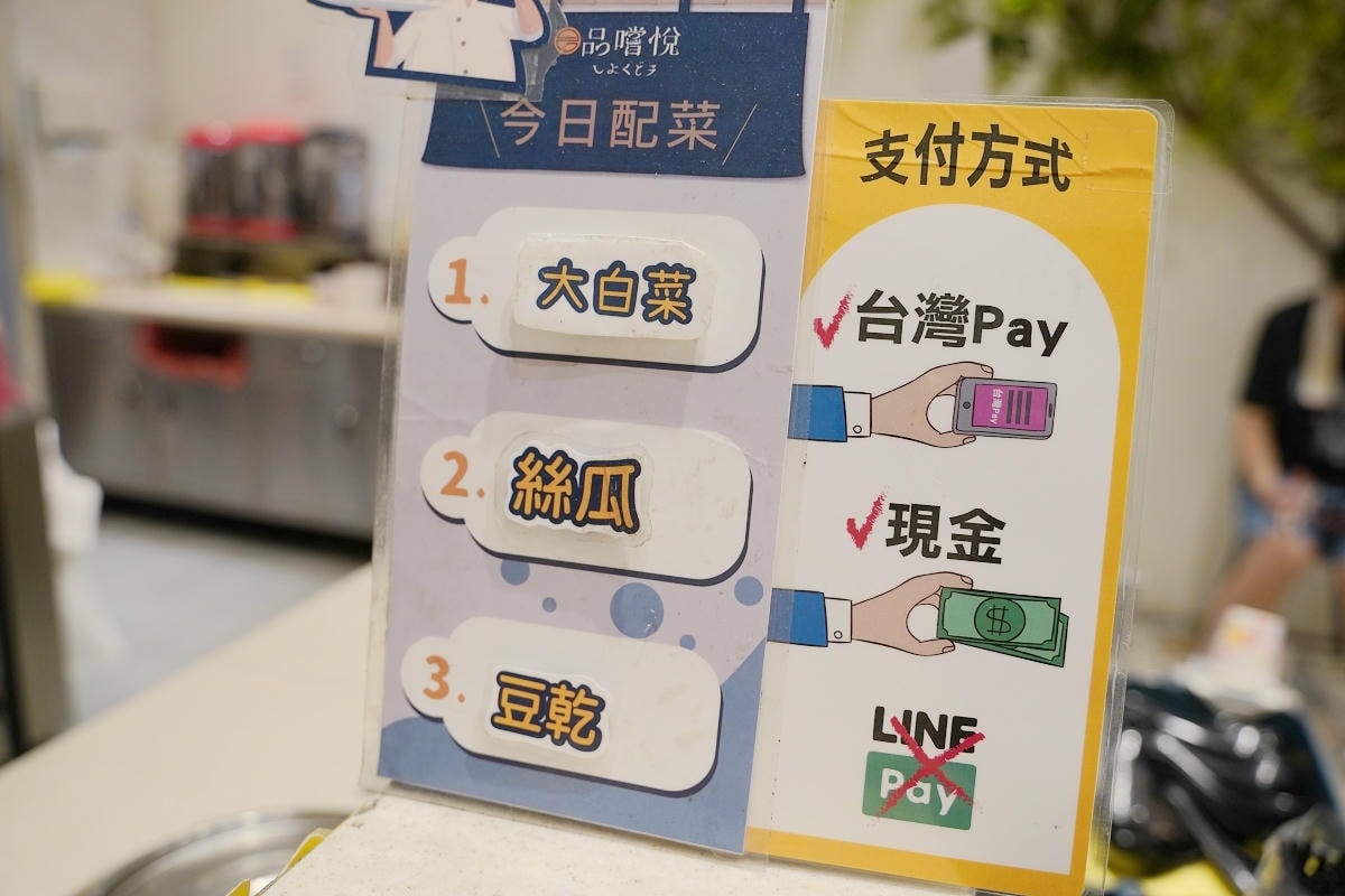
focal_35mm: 30
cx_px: 672
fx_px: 1121
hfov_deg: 61.9
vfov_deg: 43.6
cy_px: 448
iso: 640
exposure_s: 1/60
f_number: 4
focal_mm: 30
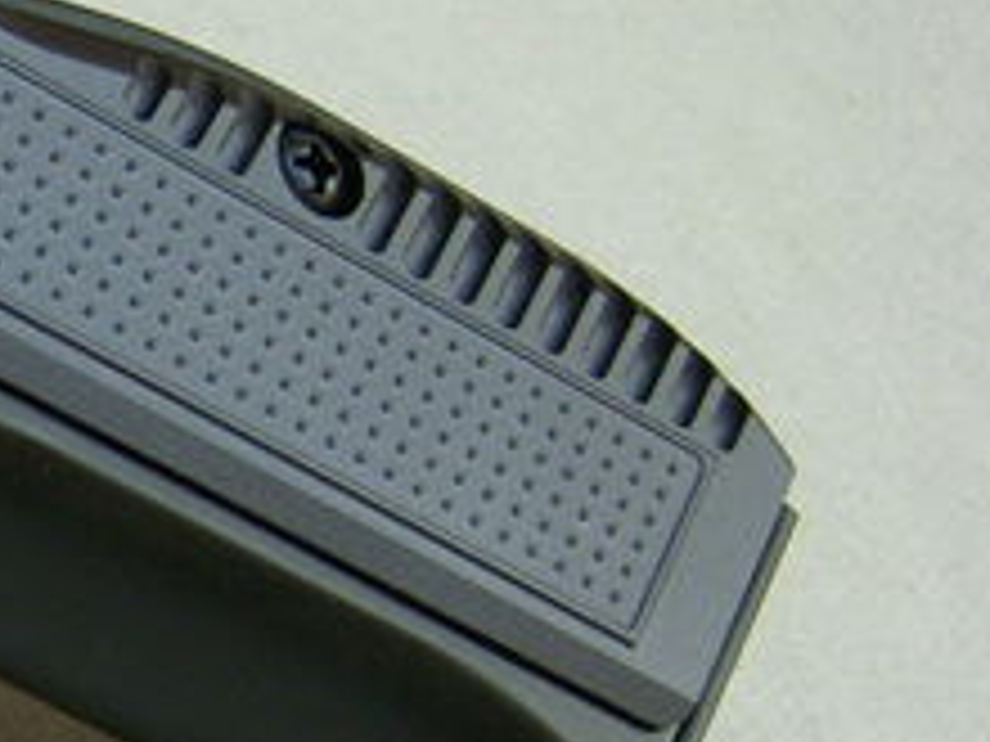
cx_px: -670
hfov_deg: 10.9
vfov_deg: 8.7
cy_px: 612
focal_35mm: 171
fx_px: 4891
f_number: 3.4
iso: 160
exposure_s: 1/30
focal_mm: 7.9
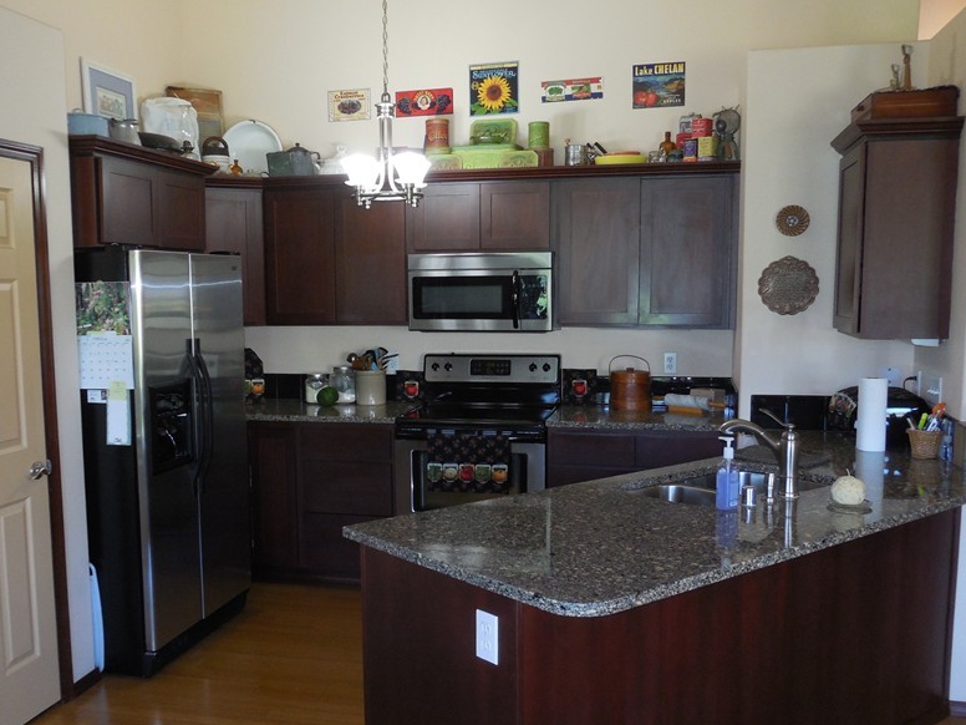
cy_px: 395
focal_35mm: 33
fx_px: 921
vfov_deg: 42.9
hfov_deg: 55.1
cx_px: 410
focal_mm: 4.5
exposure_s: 1/30
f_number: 3.1
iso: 200
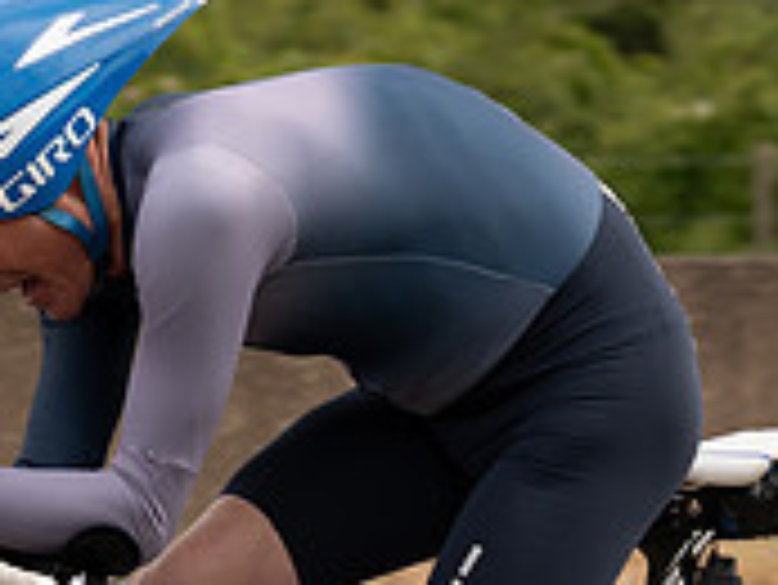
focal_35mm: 385
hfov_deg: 5.1
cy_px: 178
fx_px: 8659
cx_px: 227
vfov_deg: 3.9
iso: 125
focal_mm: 70
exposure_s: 1/800
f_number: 4
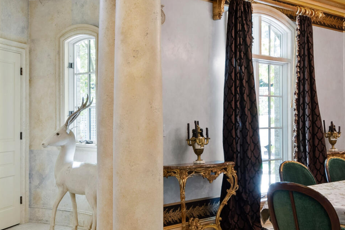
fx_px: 450
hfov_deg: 41.8
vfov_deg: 28.6
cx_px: 193
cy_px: 119
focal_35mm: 47
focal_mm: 10
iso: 100
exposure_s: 1/1.25
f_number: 8
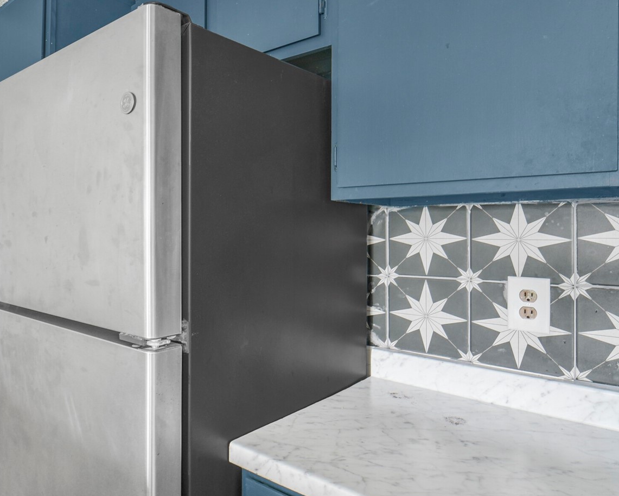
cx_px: 157
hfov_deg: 64.2
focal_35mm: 25
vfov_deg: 56.8
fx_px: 458
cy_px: 234
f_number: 11
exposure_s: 1/1.67
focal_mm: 14
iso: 500
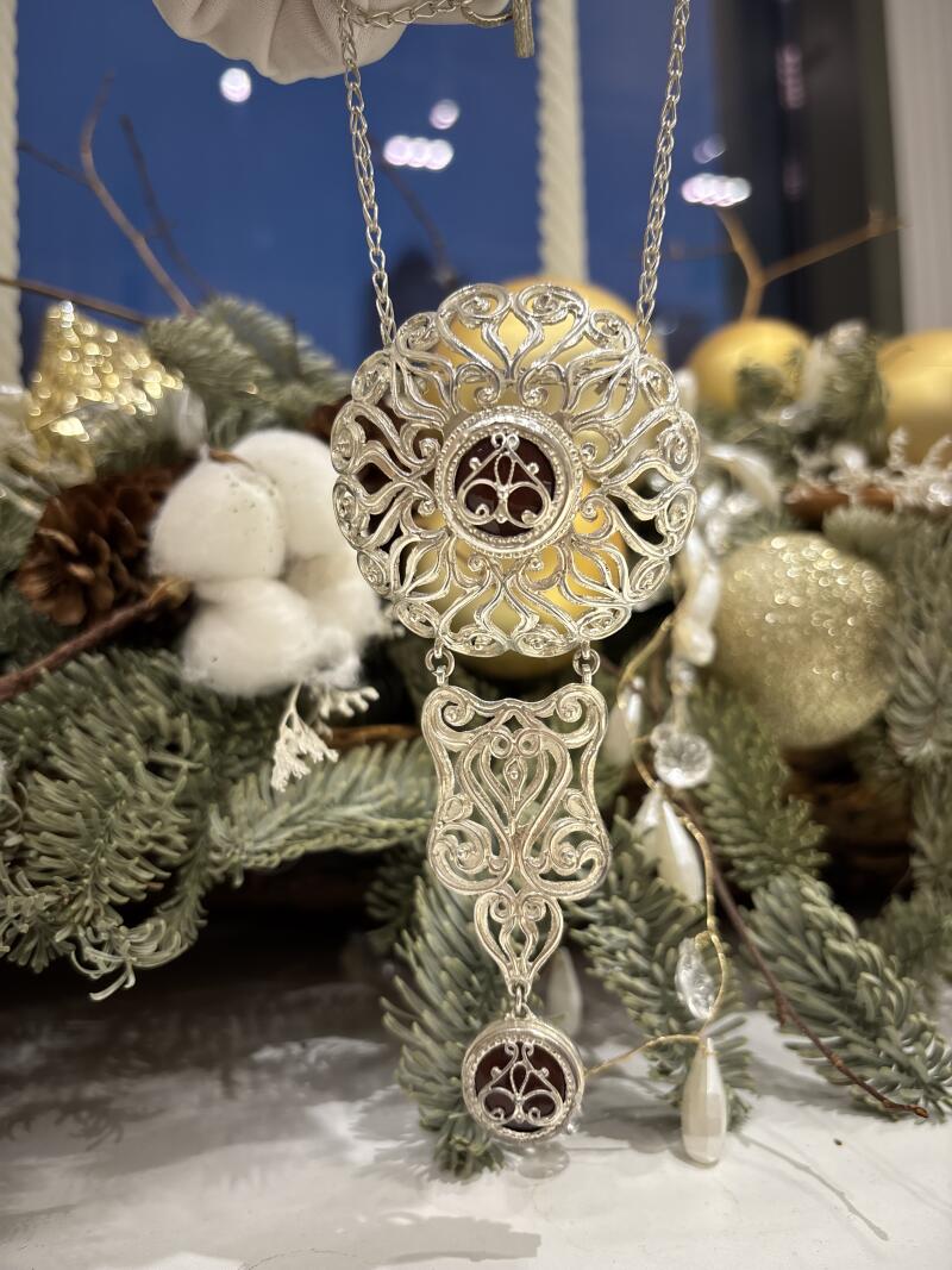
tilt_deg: +1.8
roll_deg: +1.7
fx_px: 954
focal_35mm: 26
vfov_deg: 67.3
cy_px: 635
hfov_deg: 53.1
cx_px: 476
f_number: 1.6
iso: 80
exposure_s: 1/50
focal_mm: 5.96
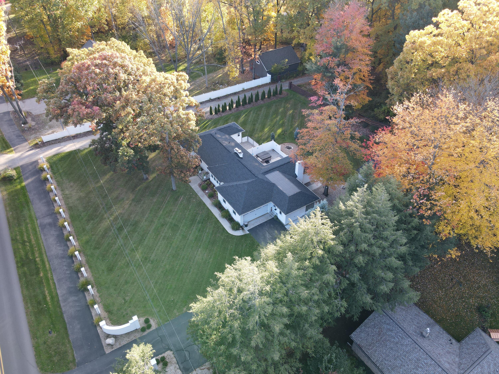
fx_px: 346
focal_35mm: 24
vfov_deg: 56.8
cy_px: 187
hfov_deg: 71.6
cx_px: 250
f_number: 2.8
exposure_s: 1/40
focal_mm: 4.5
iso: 100
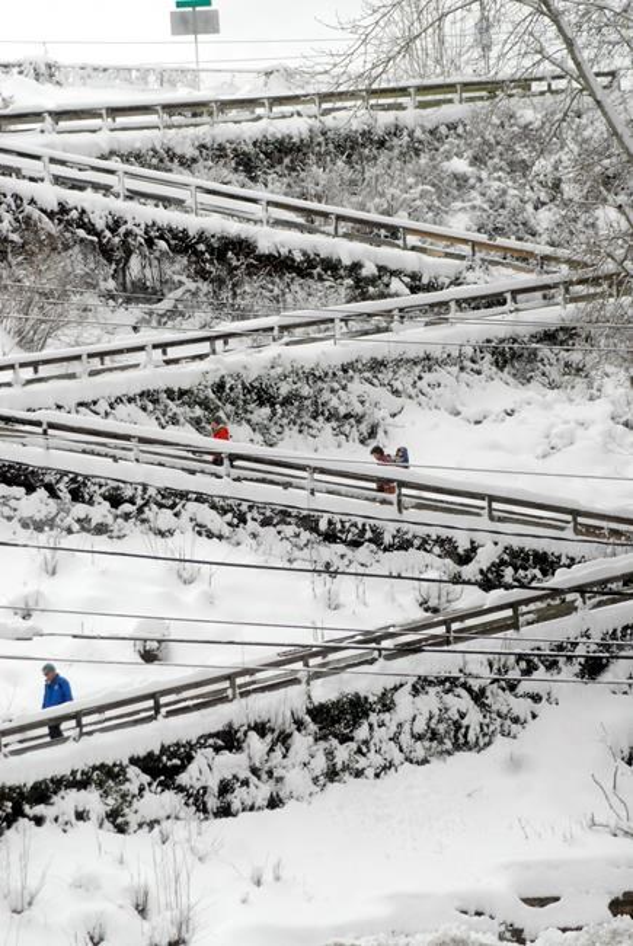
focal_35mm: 168
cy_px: 473
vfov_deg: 12.2
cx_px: 316
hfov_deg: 8.2
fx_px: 4419
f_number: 9
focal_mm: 112
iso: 1000
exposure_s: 1/640
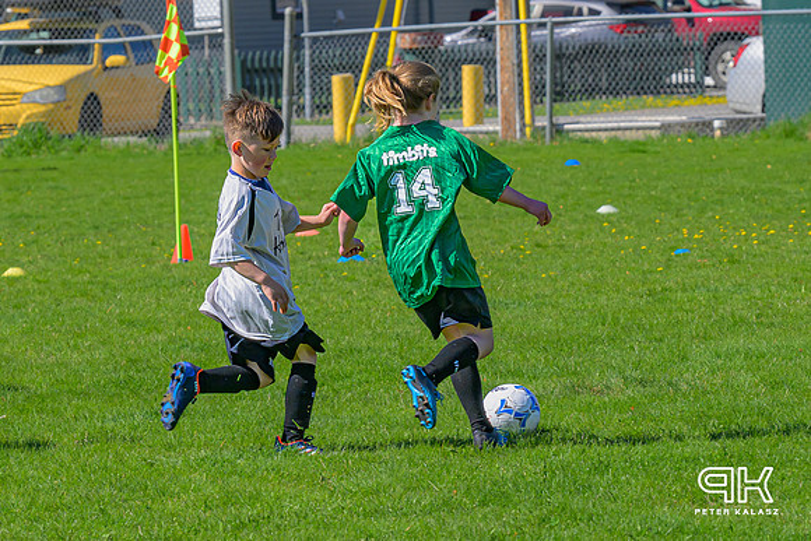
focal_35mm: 303
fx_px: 6834
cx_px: 440
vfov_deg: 4.5
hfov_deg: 6.8
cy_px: 298
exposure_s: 1/500
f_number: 6.3
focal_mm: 120
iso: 320
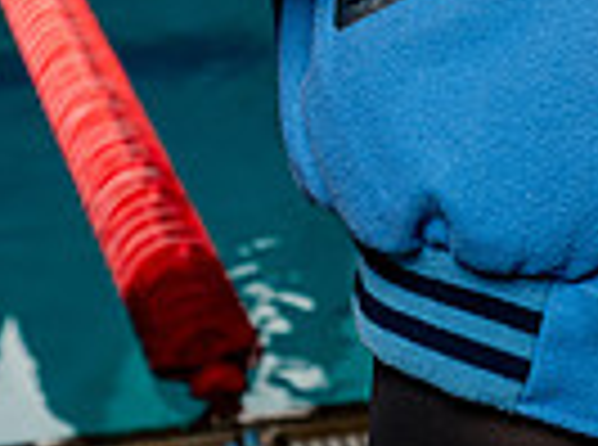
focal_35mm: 212
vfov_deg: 6.7
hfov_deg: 9.3
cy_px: -527
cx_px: 589
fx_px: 3652
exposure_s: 1/250
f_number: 5.6
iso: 640
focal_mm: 65
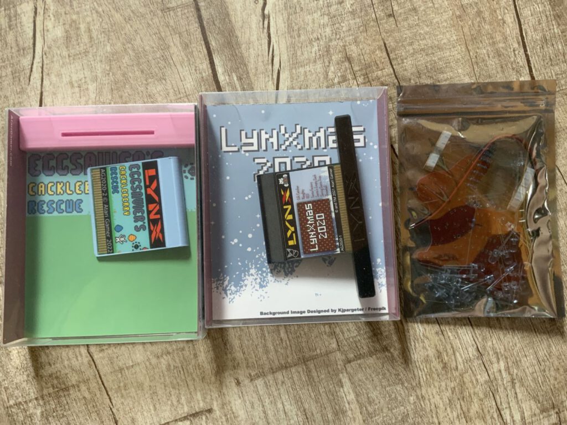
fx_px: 475
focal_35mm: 29
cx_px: 284
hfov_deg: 61.7
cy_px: 212
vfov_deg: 48.2
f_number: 1.8
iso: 160
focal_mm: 3
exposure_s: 1/60
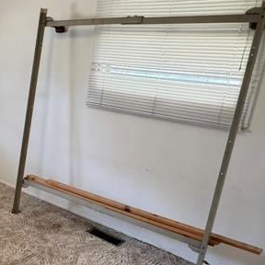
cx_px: -42
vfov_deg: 38.2
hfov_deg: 32.5
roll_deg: +0.3
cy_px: 160
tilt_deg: -20.1
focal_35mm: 44
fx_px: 381
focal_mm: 2.22
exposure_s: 1/60
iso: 320
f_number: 2.2
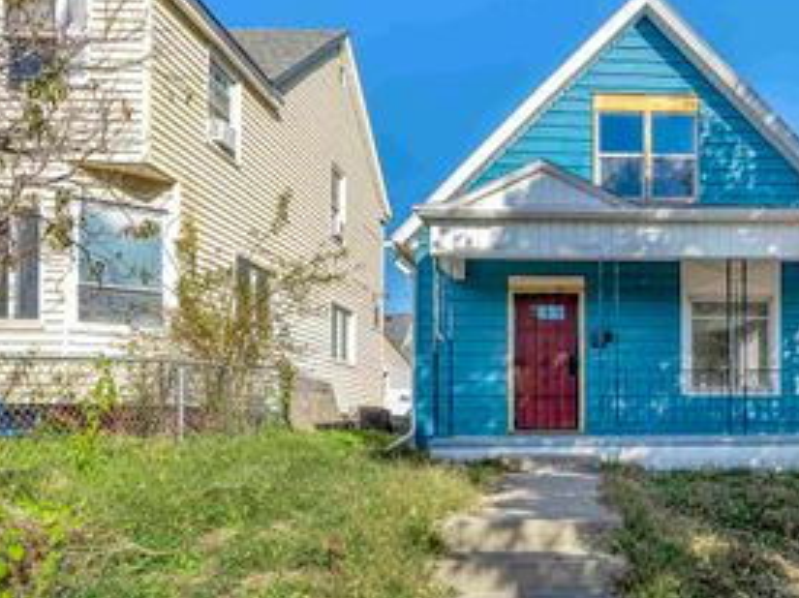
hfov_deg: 57.7
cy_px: 408
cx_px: 628
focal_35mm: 29
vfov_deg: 47.4
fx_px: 666
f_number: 5
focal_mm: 16.5
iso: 100
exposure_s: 1/500
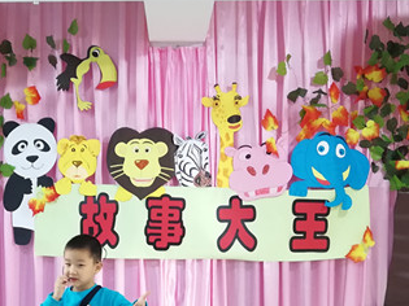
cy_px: 228
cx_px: 132
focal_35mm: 62
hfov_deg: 30.9
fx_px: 732
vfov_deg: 23.4
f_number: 1.8
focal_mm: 3.83
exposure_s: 1/50
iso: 160
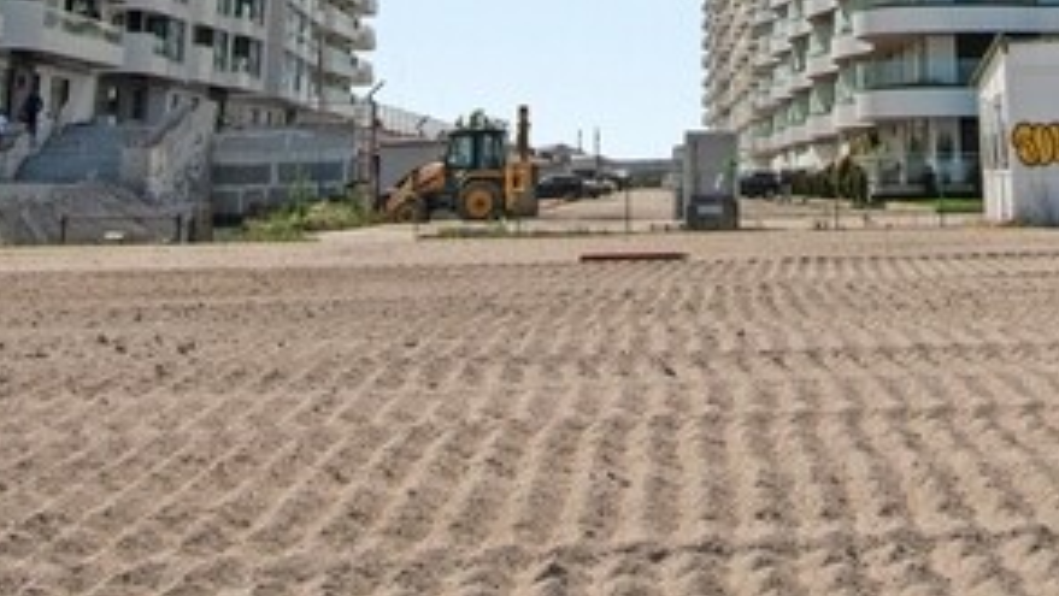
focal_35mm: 66
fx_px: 1854
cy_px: -417
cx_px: 792
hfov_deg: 31.3
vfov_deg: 16.0
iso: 400
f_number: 10
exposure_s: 1/2000
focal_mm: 12
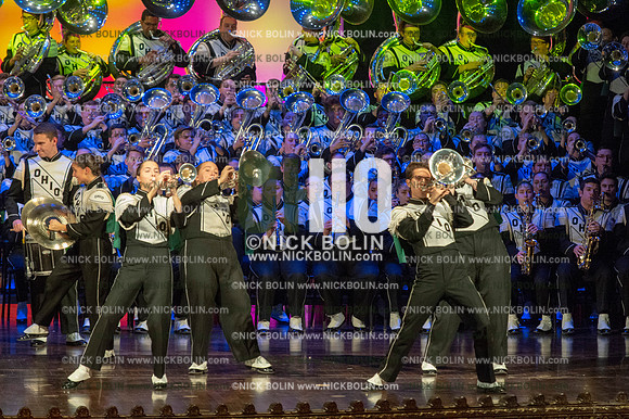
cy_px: 210
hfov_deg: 9.0
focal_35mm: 230
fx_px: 4016
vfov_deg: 6.0
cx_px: 314
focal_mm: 230
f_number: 5.6
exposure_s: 1/250
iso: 8000
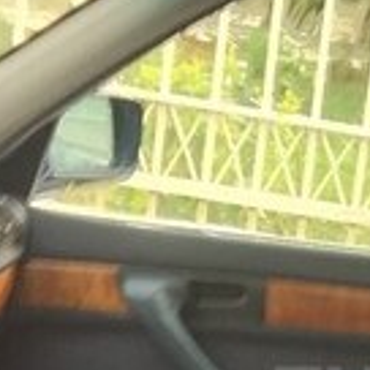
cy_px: 397
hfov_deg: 16.4
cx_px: 484
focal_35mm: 100
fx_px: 1209
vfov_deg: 16.9
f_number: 2.2
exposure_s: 1/33
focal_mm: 2.65
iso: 32
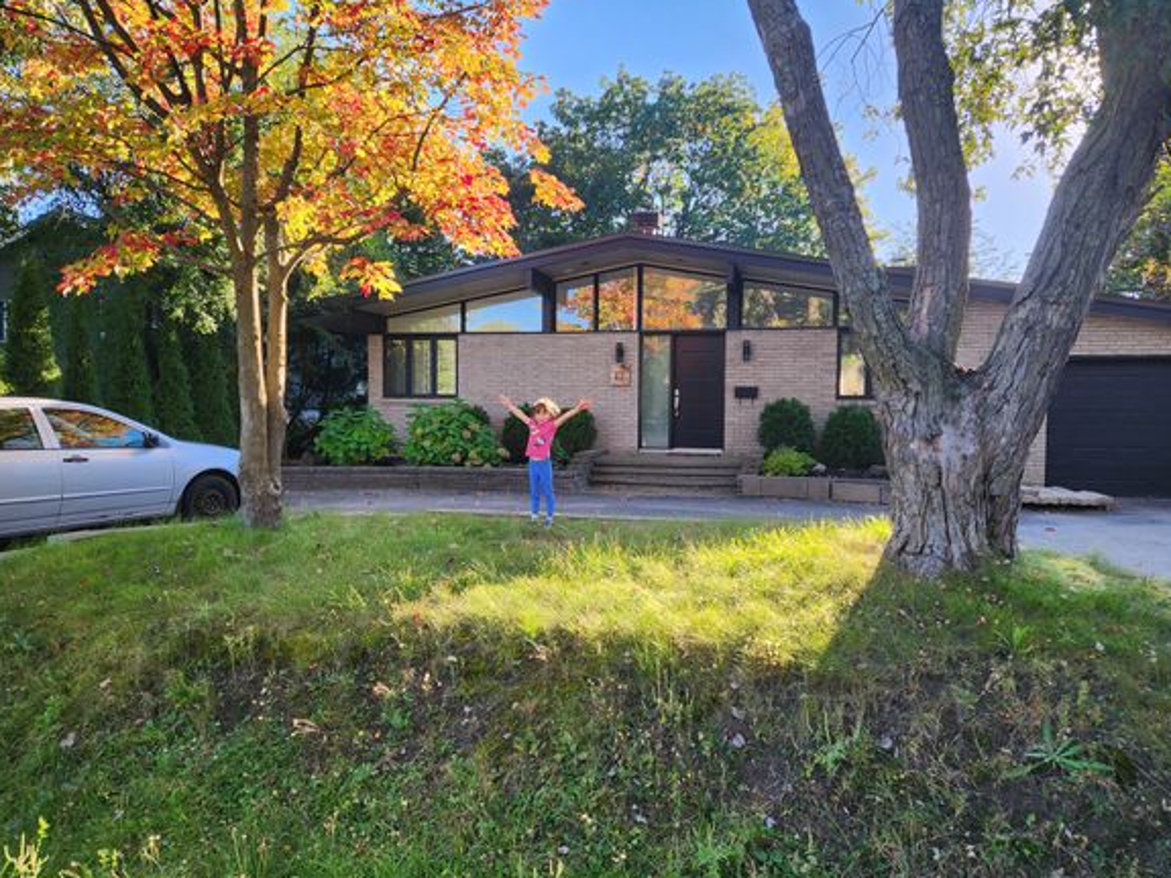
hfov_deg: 71.6
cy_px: 432
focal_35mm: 24
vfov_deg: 56.8
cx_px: 593
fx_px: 812
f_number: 1.8
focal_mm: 5.4
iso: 20
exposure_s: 1/212
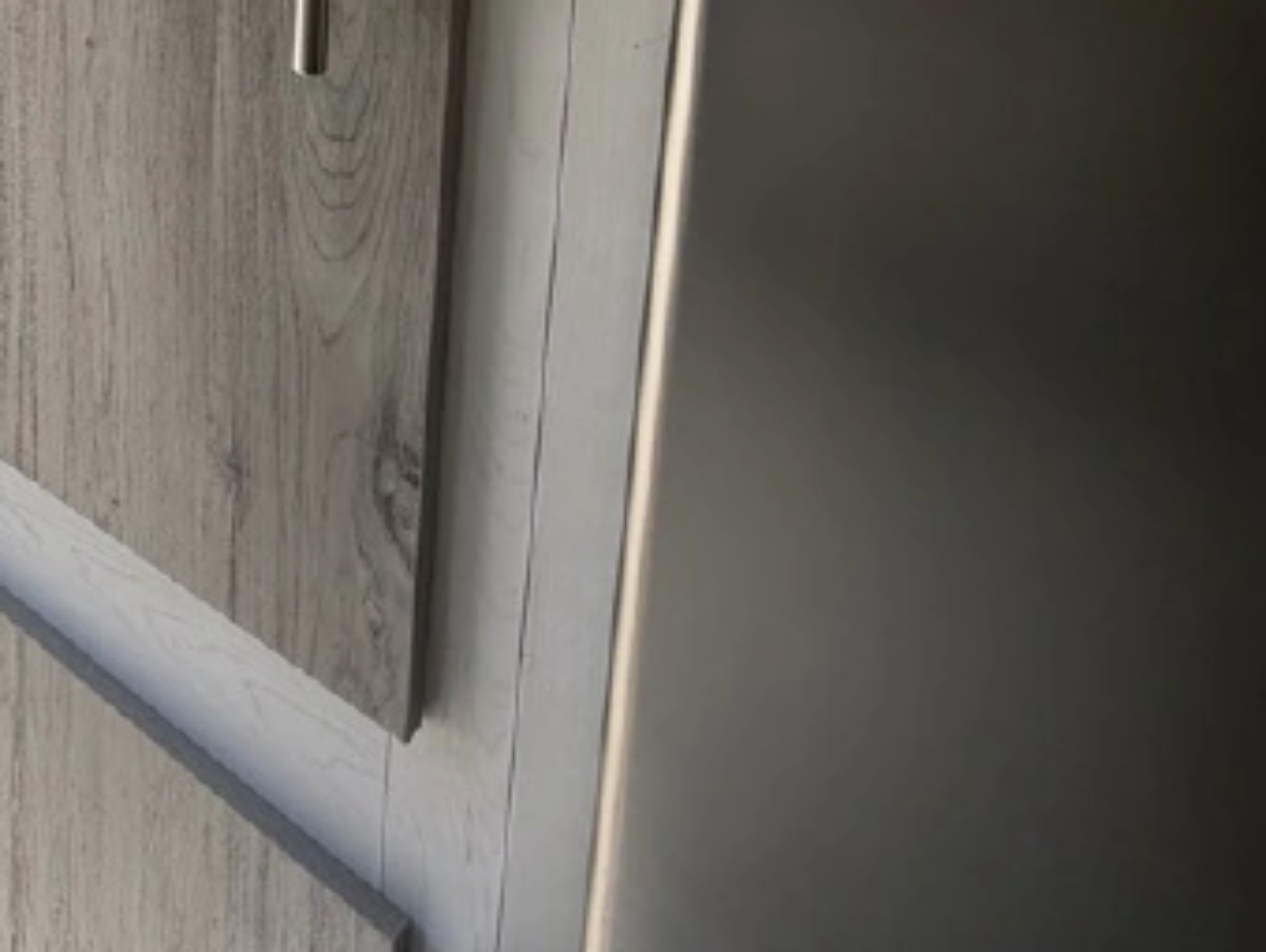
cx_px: 71
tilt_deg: -7.6
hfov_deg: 48.0
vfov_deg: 35.5
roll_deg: +0.2
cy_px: -142
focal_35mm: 33
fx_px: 1208
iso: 40
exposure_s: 1/502
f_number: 2.2
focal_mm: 2.22
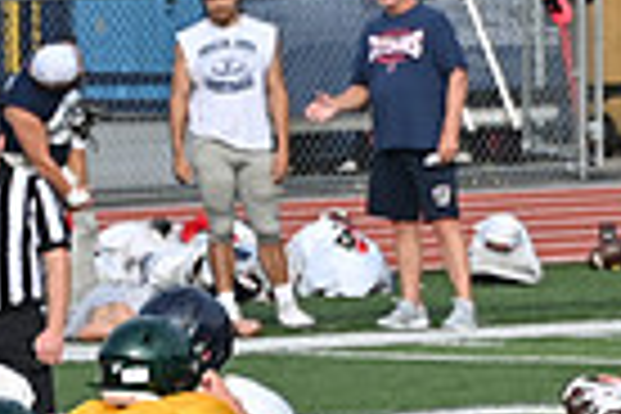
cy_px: 443
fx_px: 18508
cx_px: 729
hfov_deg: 1.9
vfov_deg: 1.3
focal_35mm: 1073
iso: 180
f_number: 5.6
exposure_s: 1/800
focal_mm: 170
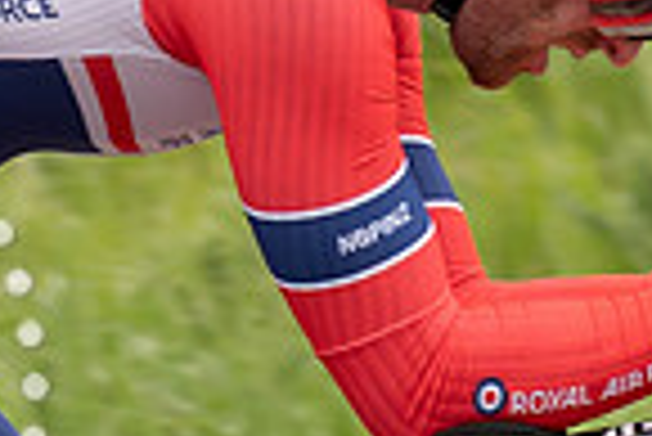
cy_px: -26
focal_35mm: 2118
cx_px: 624
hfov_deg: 1.0
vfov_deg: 0.7
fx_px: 38397
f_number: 4
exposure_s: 1/1000
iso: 320
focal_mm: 200
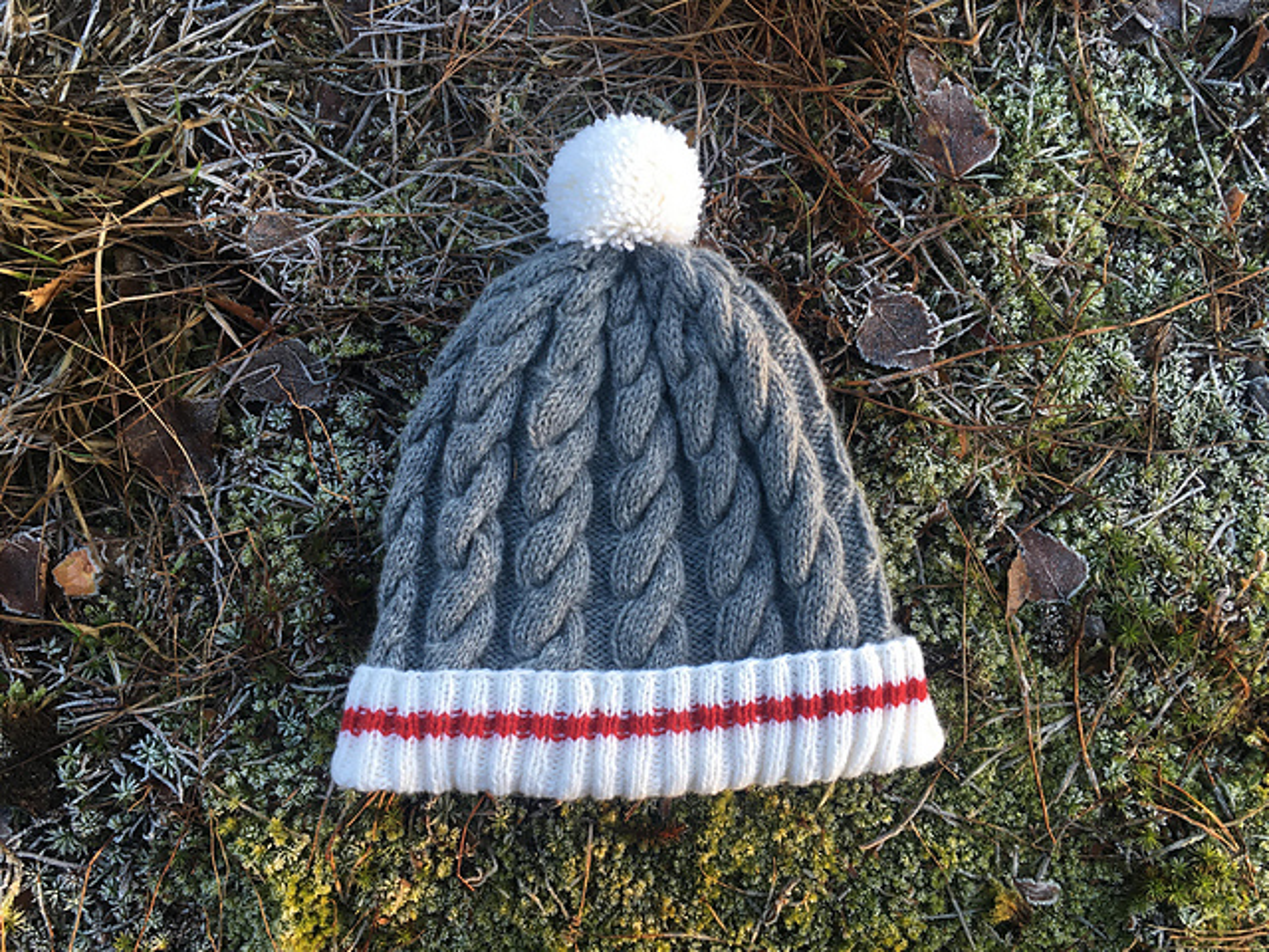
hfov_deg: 61.7
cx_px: 634
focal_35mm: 29
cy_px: 476
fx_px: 1063
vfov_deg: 48.2
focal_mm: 4.15
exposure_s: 1/100
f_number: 2.2
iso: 32
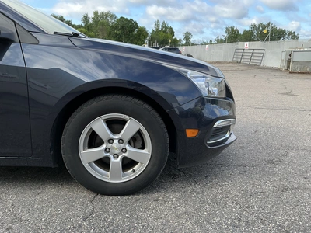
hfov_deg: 63.4
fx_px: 252
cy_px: 116
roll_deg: +0.5
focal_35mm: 28
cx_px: 156
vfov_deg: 49.7
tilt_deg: -12.8
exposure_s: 1/397
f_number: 1.8
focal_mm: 3
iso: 25
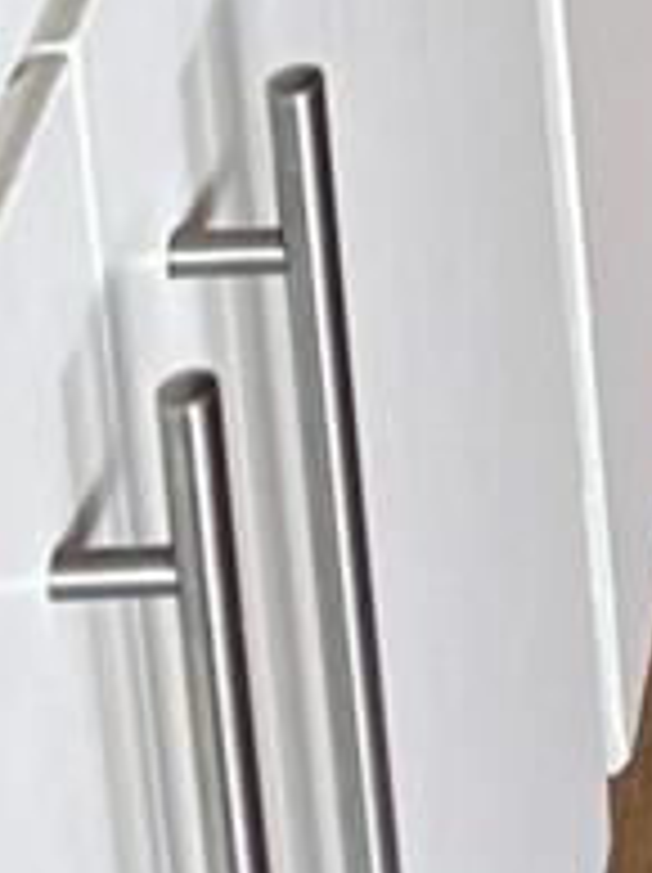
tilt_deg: -13.2
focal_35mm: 206
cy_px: -2061
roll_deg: -0.1
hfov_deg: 6.5
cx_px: 2010
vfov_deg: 7.8
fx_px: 5185
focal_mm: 5.96
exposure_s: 1/60
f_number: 1.6
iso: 160
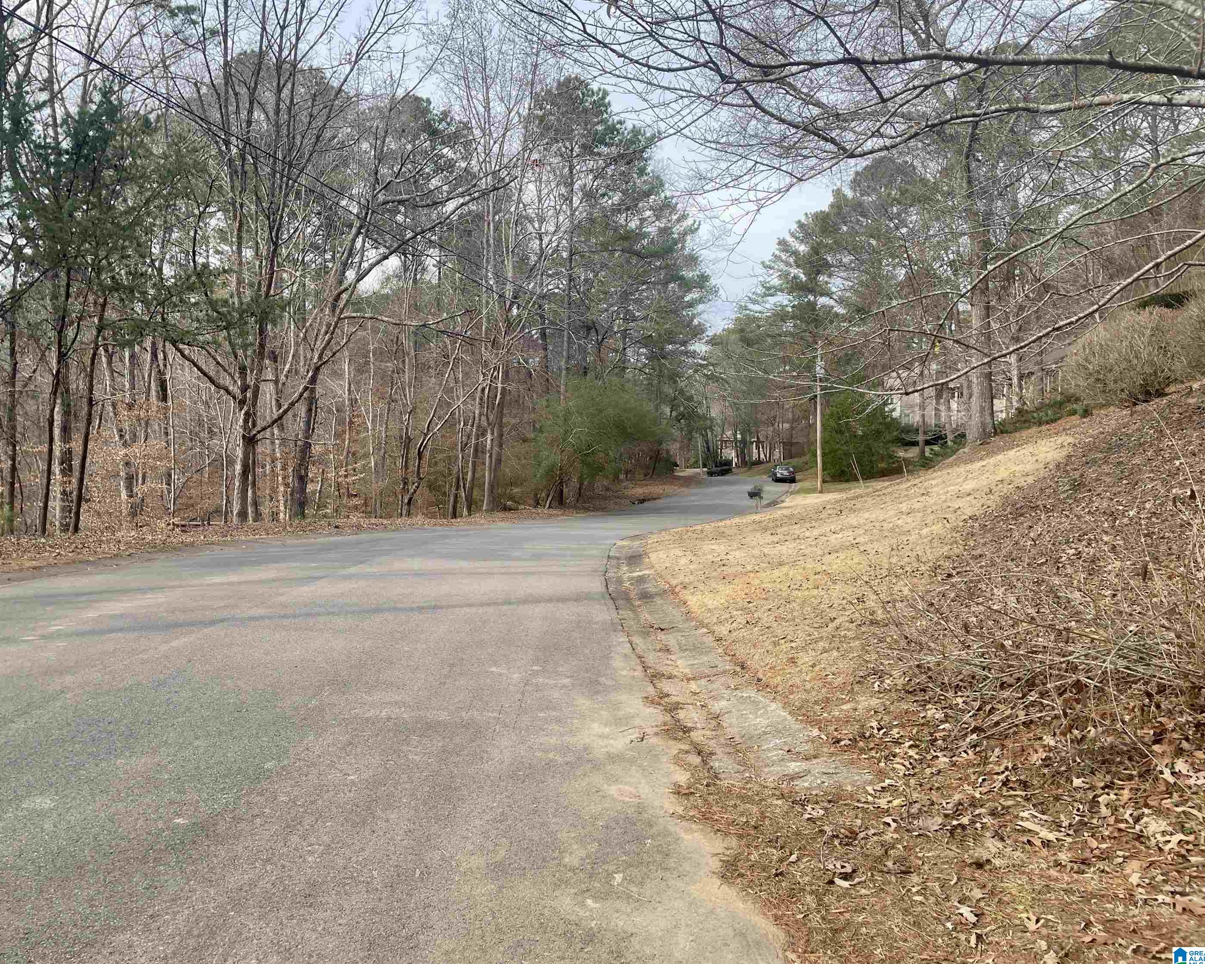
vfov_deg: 51.5
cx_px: 560
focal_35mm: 28
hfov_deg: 62.1
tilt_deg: -1.1
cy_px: 468
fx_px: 999
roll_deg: +0.5
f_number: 1.6
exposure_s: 1/1052
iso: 32
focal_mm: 4.2
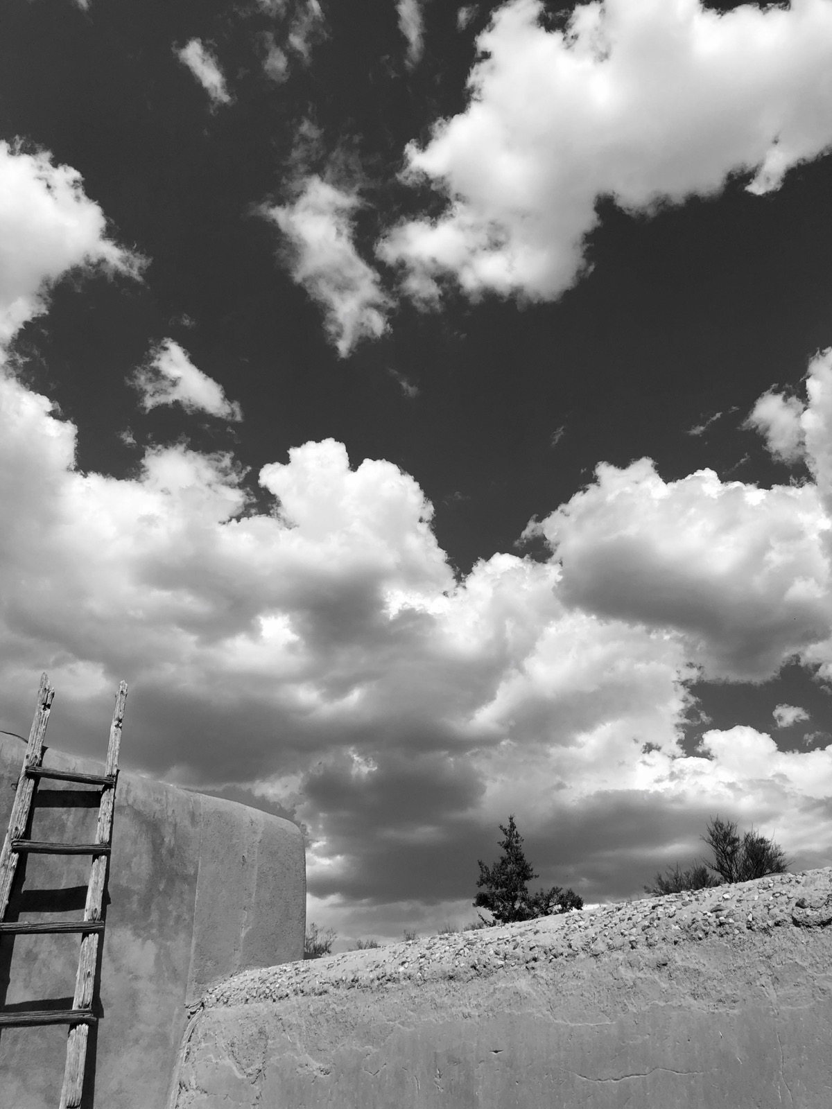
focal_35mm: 28
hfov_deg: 49.7
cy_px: 554
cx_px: 416
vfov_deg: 63.4
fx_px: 897
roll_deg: -0.9
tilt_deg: +33.2
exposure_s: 1/4808
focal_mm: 3.99
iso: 25
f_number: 1.8
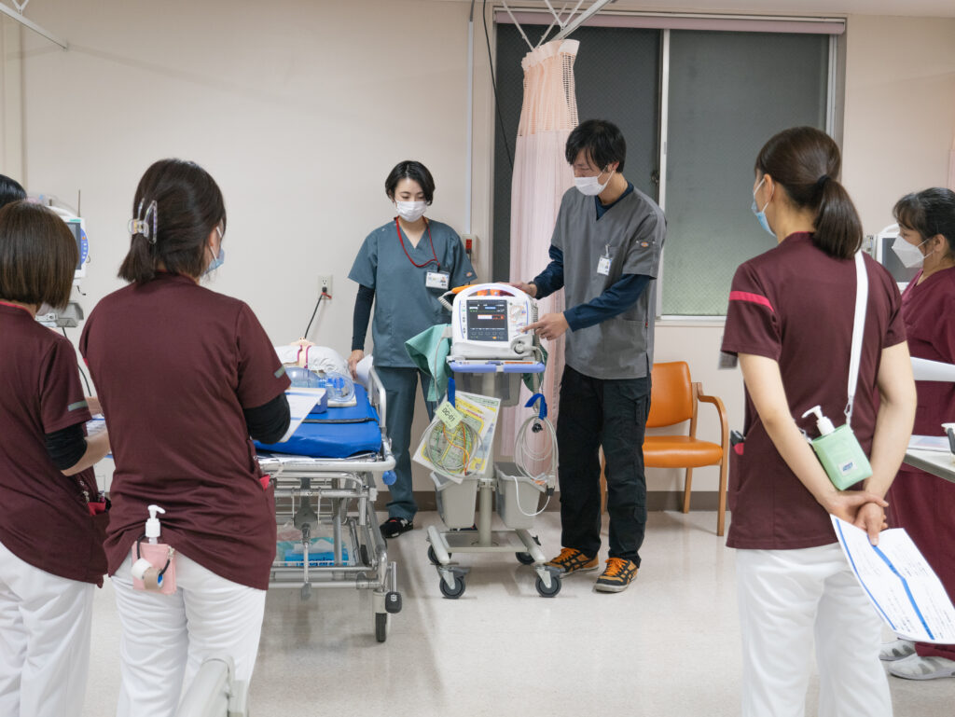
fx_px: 1380
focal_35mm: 50
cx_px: 478
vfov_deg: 29.1
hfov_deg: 38.2
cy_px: 358
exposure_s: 1/80
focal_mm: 25
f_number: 3.5
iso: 800
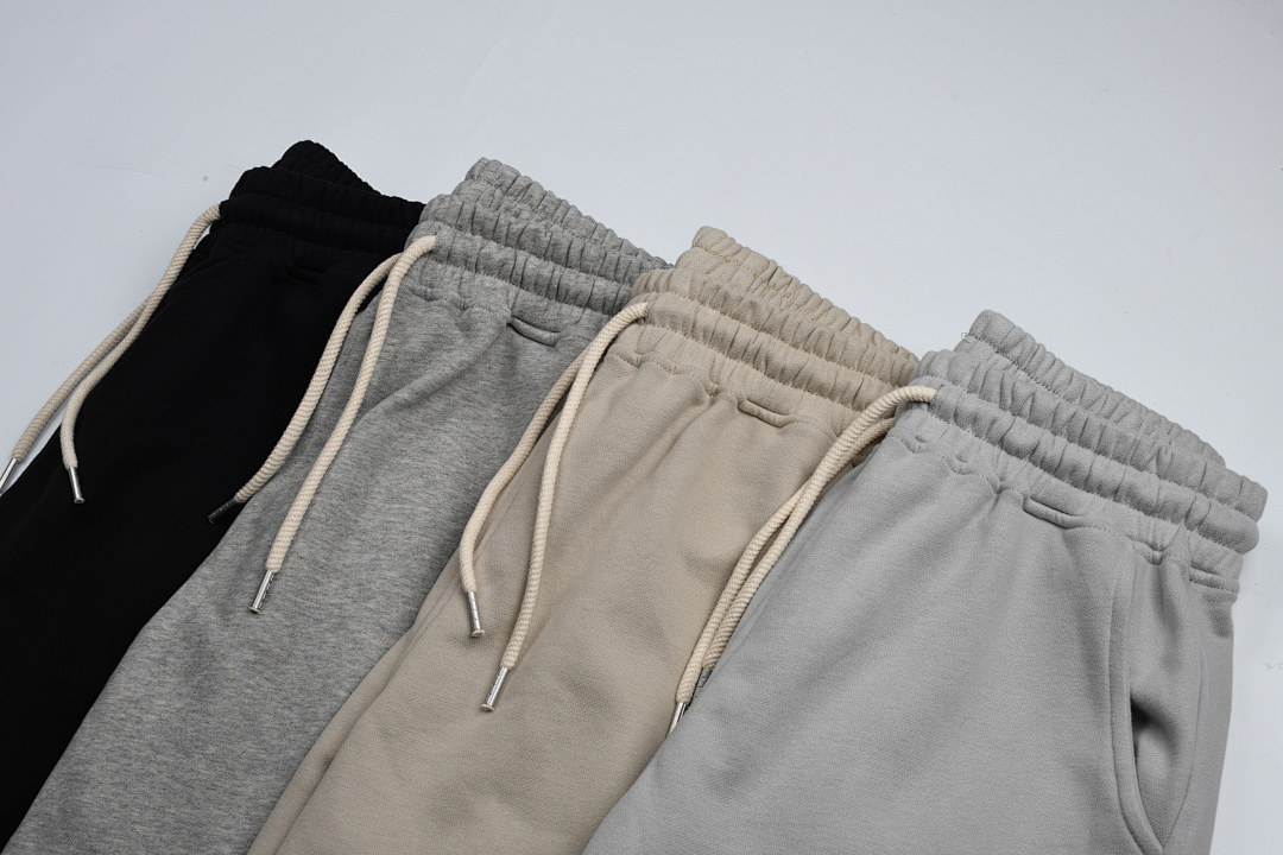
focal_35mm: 50
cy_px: 428
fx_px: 1782
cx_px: 642
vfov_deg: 27.0
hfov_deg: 39.6
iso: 100
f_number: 16
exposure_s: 1/100
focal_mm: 50
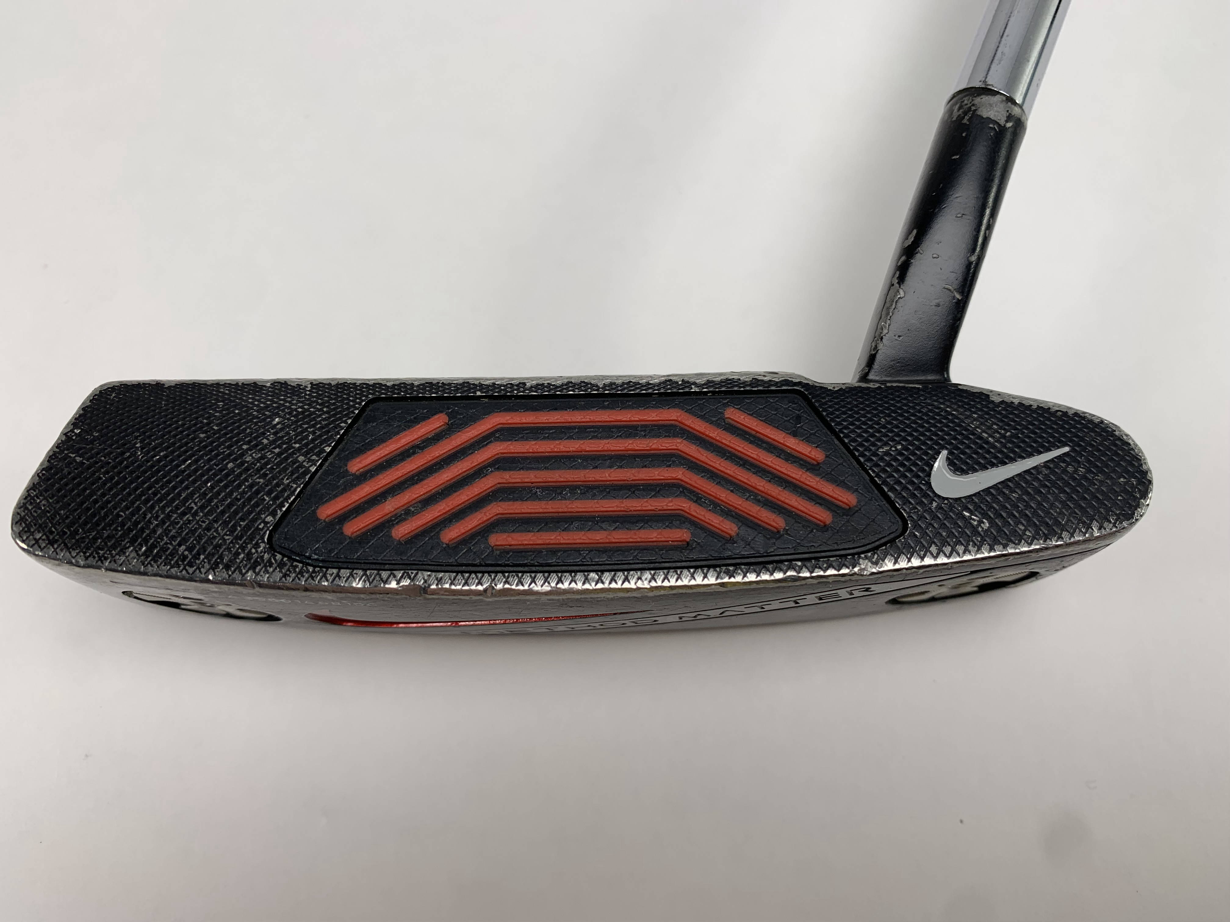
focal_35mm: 26
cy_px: 461
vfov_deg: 53.1
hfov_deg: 67.3
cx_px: 615
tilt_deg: -73.8
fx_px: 924
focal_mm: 4.25
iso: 25
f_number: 1.8
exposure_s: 1/185
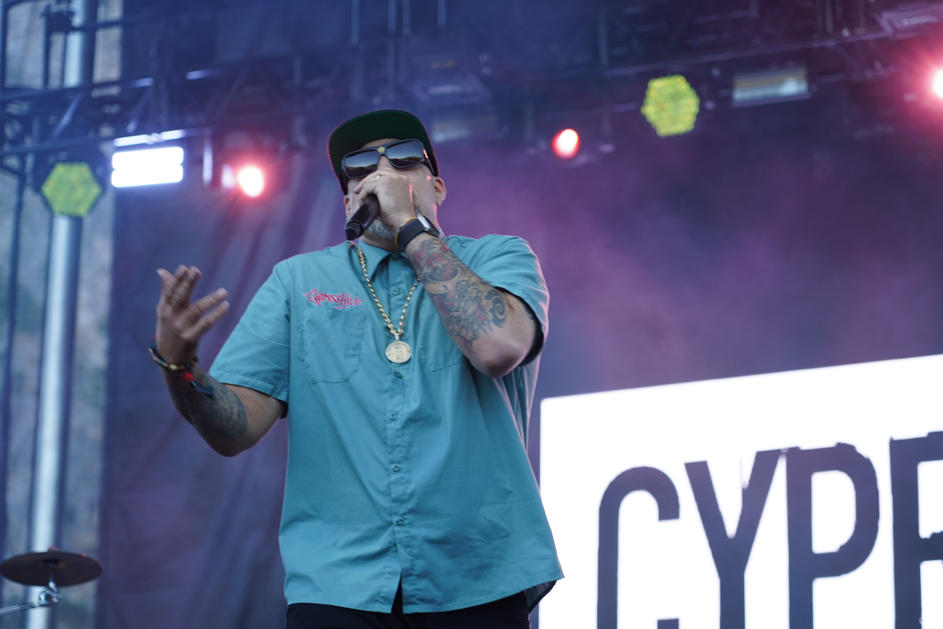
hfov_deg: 19.5
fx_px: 2750
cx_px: 472
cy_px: 314
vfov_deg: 13.0
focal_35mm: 105
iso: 320
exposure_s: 1/160
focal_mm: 105
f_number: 4
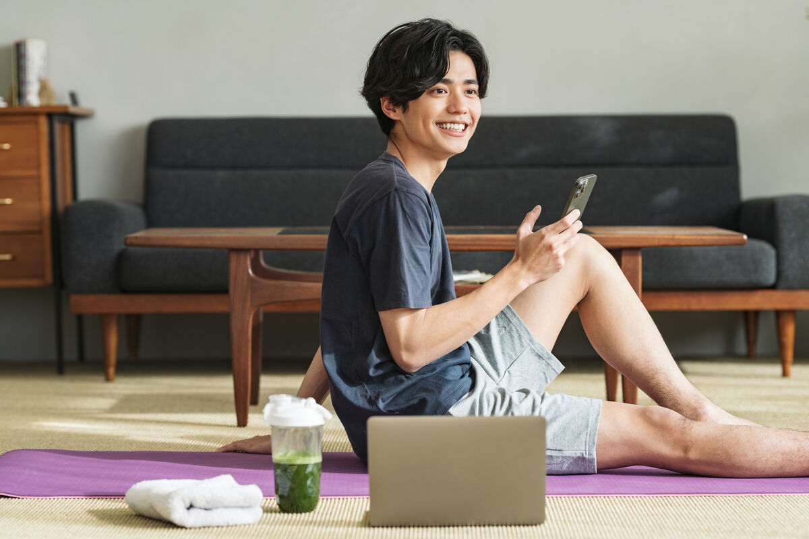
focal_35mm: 105
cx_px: 404
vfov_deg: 13.0
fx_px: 2359
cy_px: 270
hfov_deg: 19.5
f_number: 2.8
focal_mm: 105
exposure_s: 1/200
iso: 200
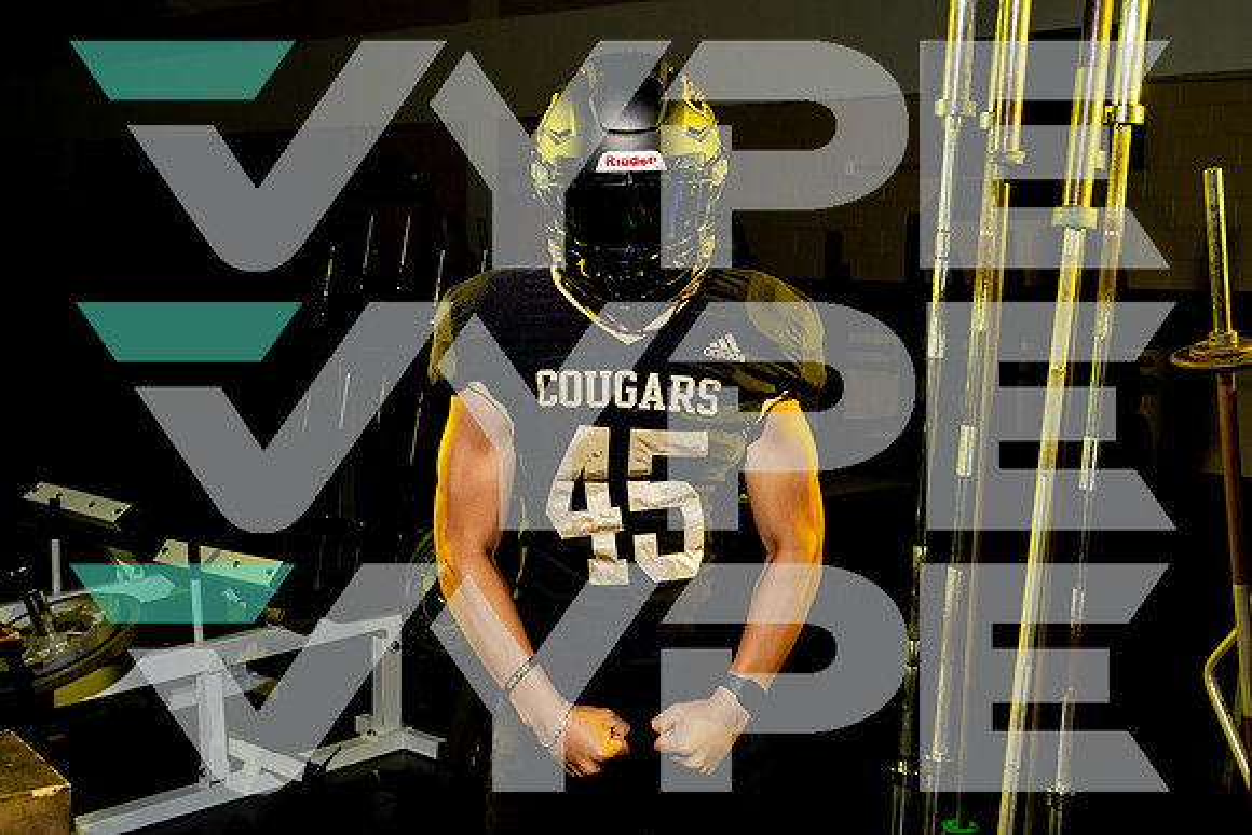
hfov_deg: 45.9
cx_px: 645
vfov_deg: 31.5
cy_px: 415
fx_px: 1479
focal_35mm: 43
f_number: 8
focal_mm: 40
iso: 250
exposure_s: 1/250
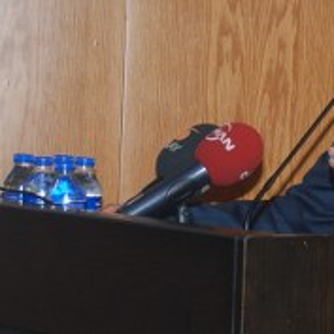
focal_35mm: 220
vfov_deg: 8.0
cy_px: 159
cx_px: 345
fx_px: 2402
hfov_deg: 7.9
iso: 200
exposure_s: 1/60
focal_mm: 38
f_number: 4.5
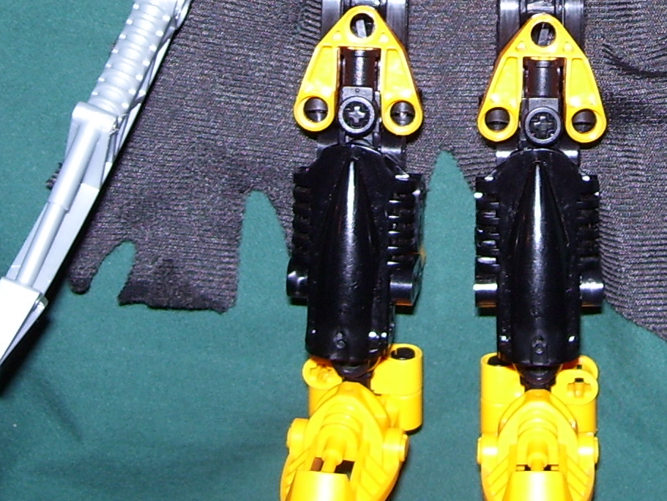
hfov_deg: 21.4
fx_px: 1754
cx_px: 466
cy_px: -73
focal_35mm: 91
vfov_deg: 15.7
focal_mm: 6
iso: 80
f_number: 2.7
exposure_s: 1/60
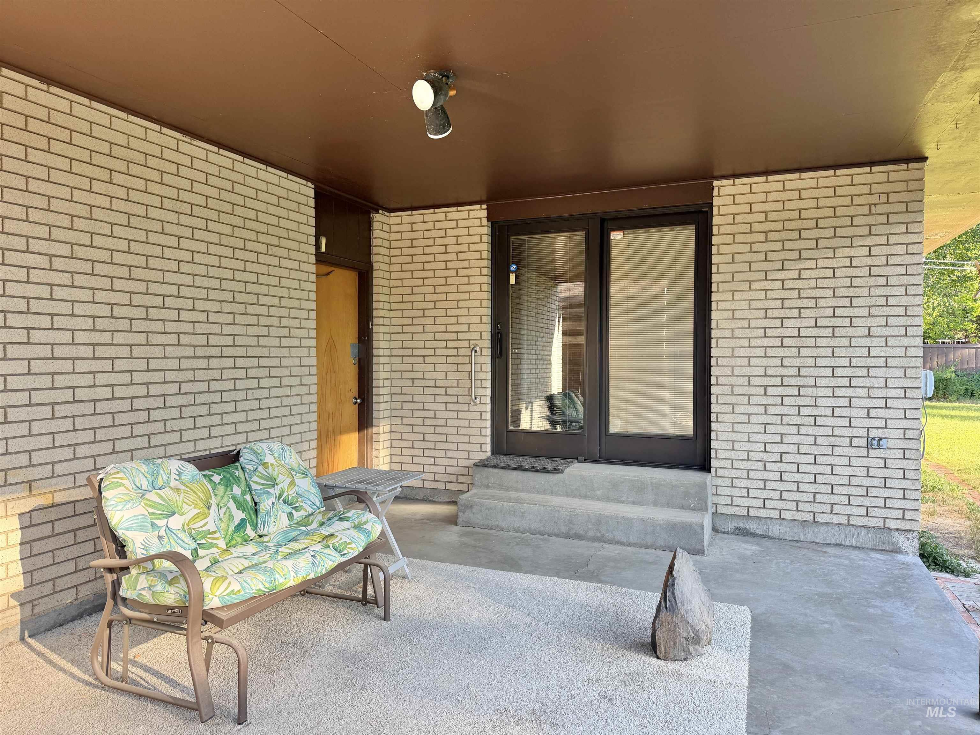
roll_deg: -0.2
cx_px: 490
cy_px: 368
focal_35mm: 24
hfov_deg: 71.6
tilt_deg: -0.9
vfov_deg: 56.8
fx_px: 679
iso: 64
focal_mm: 6.76
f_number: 1.78
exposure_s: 1/183
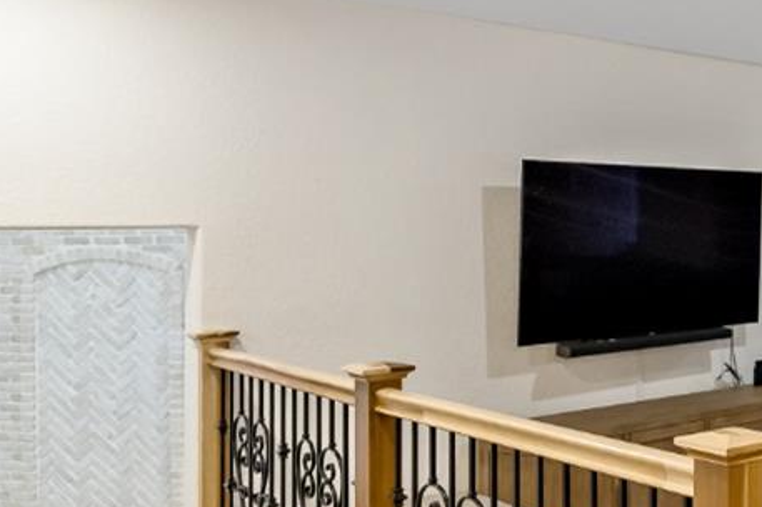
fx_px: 973
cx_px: 844
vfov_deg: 29.2
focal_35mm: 46
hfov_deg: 36.1
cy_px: 238
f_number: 2.8
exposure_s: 1/160
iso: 2000
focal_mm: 14
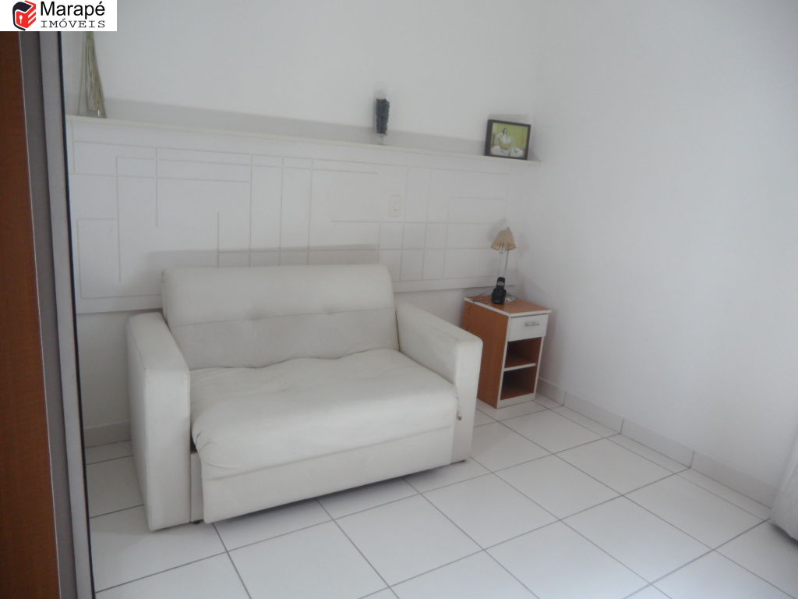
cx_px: 399
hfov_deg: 71.6
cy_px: 300
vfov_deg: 56.8
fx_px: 553
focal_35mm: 24
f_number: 2.9
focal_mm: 4.1
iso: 80
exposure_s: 1/60
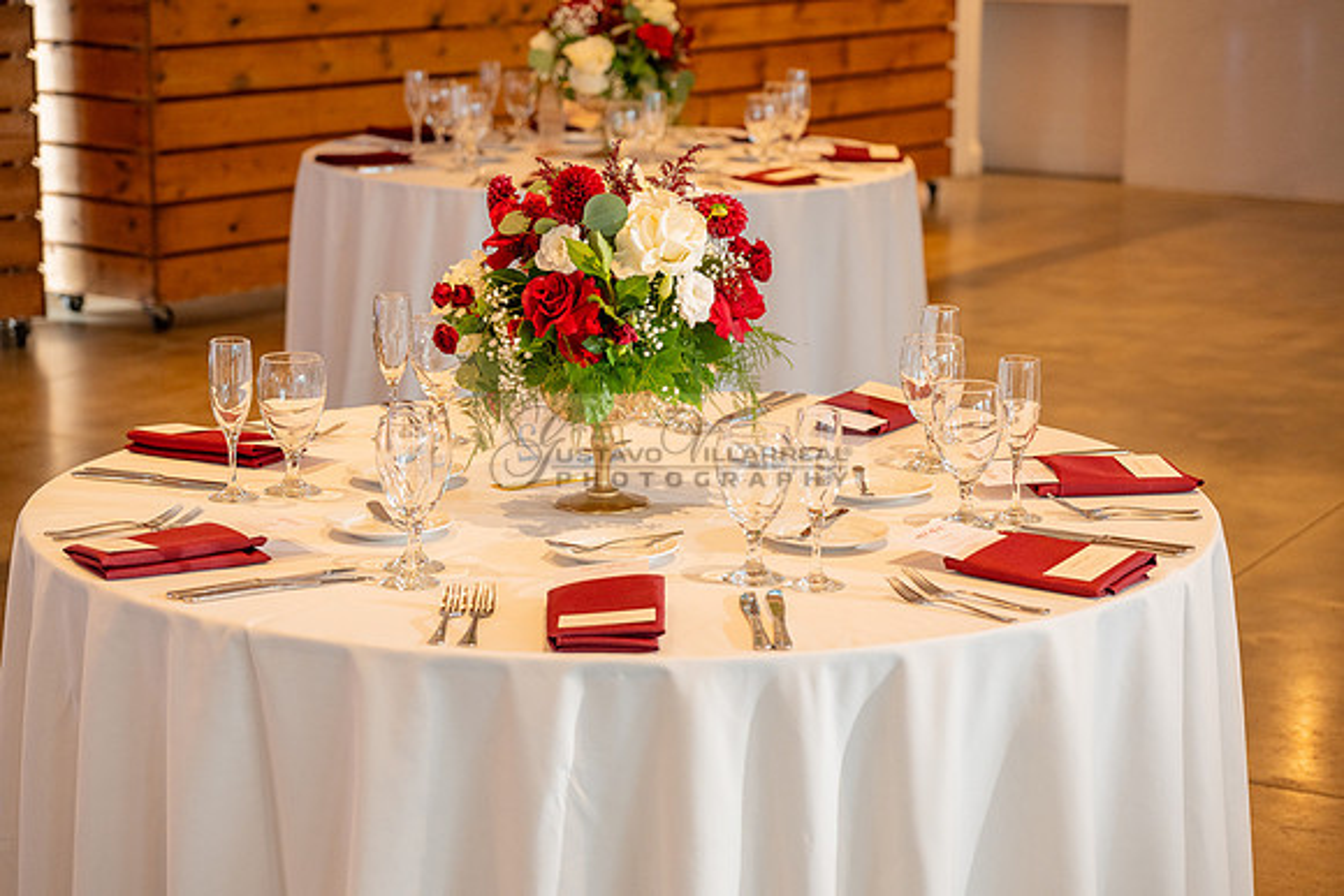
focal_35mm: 77
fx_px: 2875
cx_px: 672
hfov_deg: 26.3
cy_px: 448
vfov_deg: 17.7
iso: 1000
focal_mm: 77
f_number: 4
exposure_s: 1/80
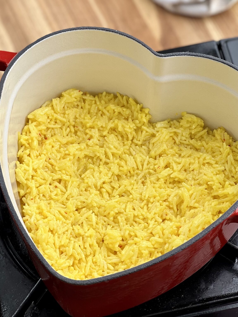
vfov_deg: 25.3
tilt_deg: -56.9
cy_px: 158
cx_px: 119
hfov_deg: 19.1
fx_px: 706
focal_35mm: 77
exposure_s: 1/121
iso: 32
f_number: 2.8
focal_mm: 9
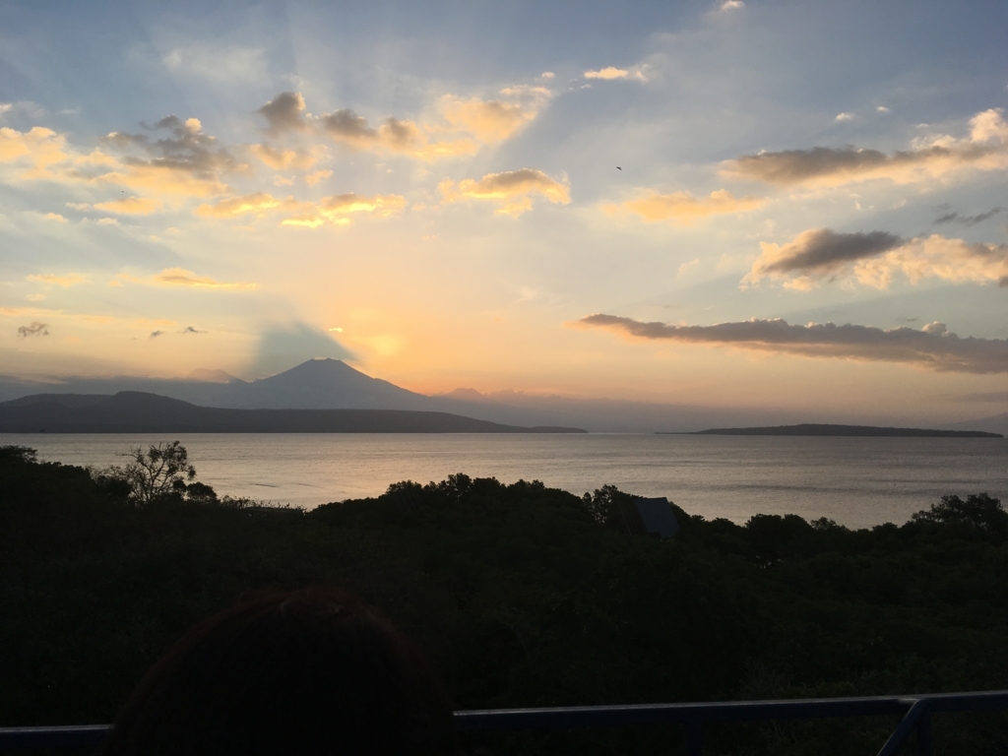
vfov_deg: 48.2
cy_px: 378
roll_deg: -0.9
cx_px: 504
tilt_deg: +2.7
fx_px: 844
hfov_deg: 61.7
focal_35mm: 29
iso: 25
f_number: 2.2
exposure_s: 1/1083
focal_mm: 4.15
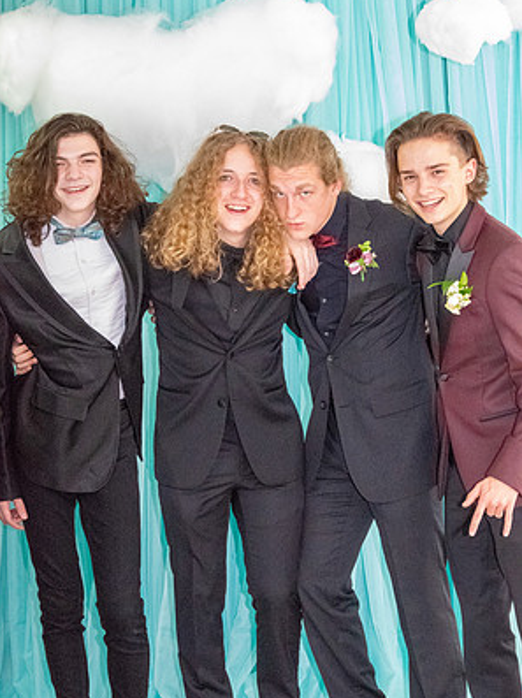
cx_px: 260
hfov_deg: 16.4
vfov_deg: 21.8
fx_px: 1812
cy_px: 329
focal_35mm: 90
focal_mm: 55
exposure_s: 1/250
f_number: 11
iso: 12800
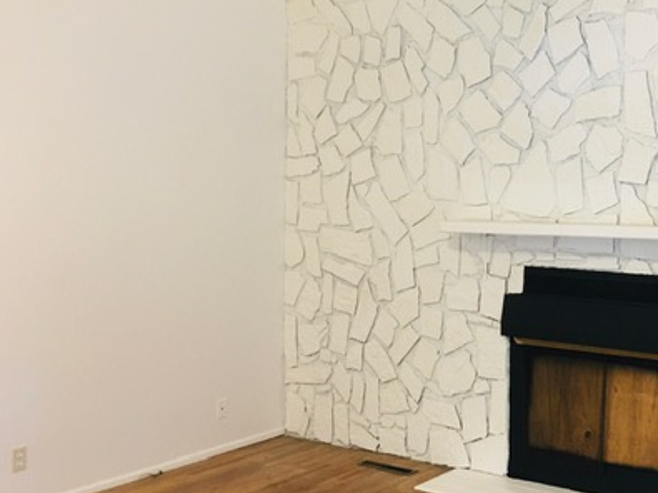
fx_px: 893
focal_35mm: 47
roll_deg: +0.3
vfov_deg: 30.7
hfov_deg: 38.9
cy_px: 188
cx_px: 525
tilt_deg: -0.7
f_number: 2.2
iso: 80
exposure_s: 1/30
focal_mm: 4.15
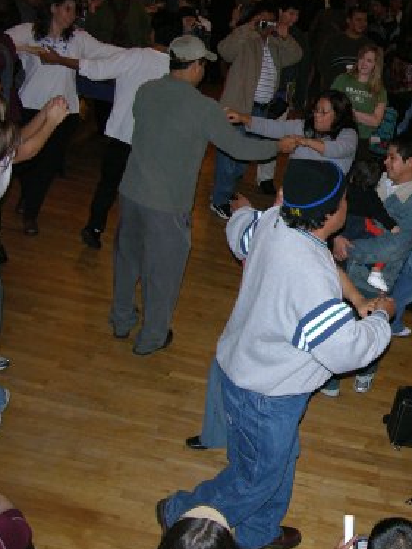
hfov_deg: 26.7
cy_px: 252
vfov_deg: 36.8
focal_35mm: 52
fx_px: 824
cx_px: 399
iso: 200
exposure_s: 1/60.1
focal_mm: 8.9
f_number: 2.8
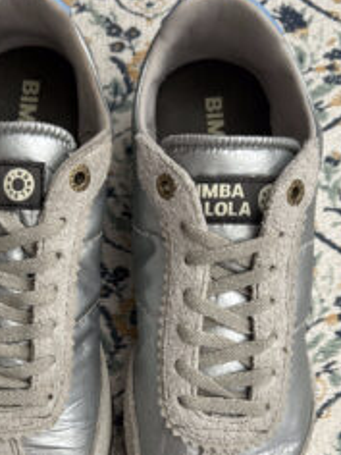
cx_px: 127
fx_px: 578
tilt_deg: -75.4
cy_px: 299
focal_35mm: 44
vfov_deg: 42.4
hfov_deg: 32.7
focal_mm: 5.7
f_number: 1.5
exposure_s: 1/74
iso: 125
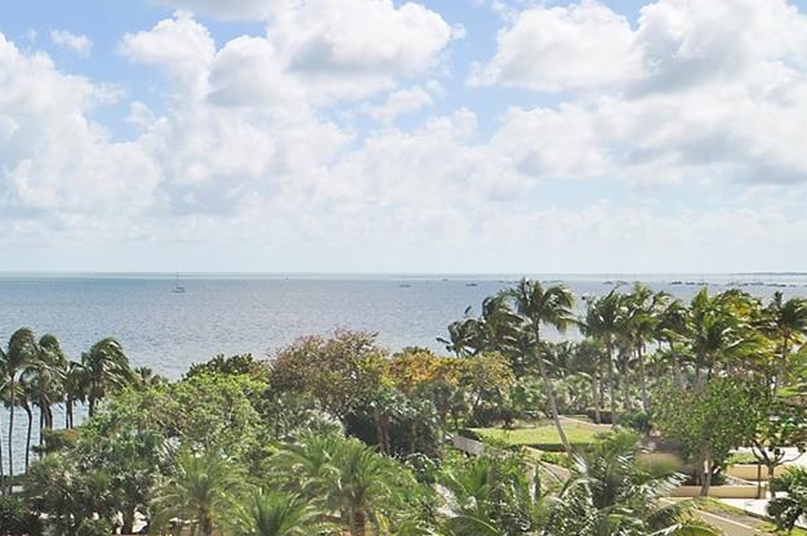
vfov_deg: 29.1
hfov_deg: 36.0
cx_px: -92
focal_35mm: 46
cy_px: 325
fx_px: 1030
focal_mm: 12
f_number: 8
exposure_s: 1/640
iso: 200
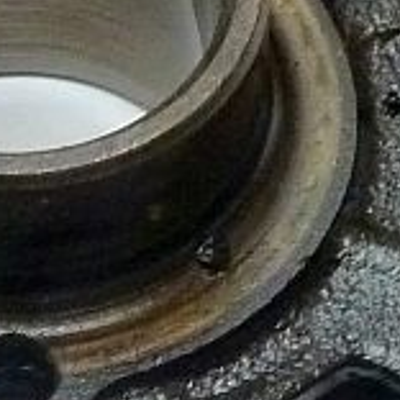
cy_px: 279
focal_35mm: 275
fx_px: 3595
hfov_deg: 6.4
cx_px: 14
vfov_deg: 6.4
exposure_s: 1/13
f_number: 3.8
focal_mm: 8.5
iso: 400
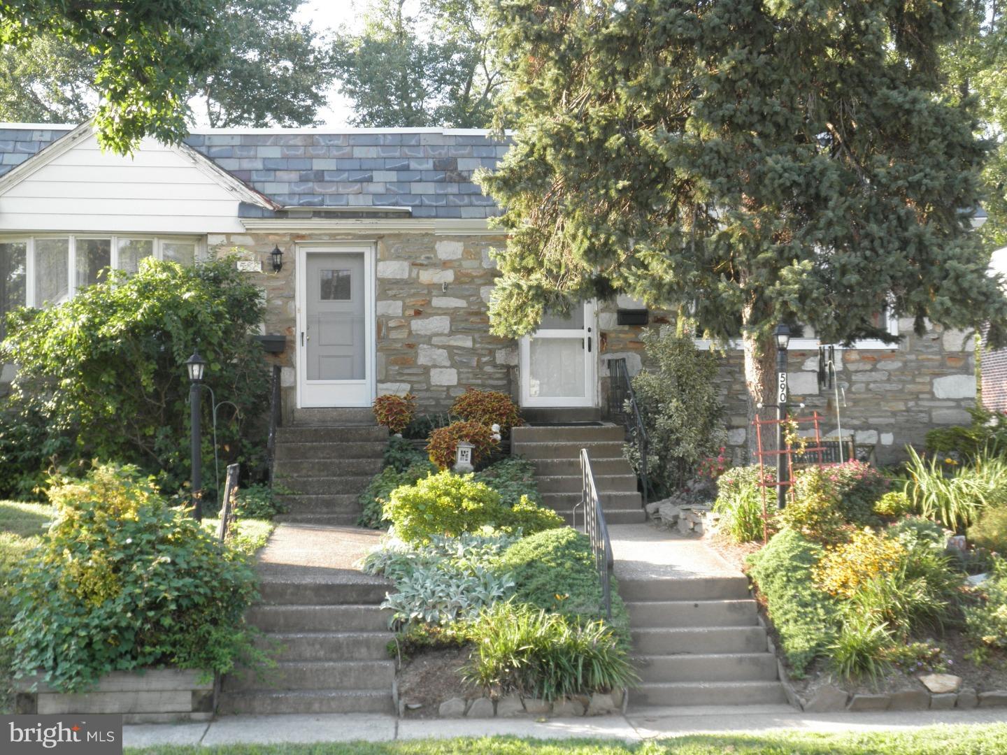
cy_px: 378
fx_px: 1716
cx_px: 504
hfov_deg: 32.7
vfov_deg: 24.8
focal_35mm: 59
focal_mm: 10.5
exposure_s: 1/100
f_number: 3.8
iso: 100
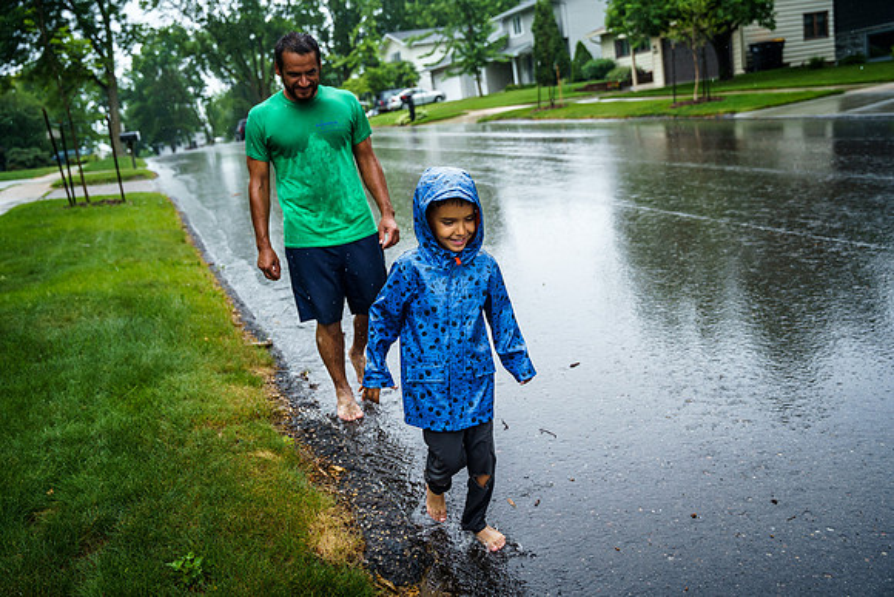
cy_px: 292
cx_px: 423
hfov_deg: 58.1
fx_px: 804
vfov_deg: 40.7
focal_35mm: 32
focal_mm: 30.7
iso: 640
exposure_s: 1/1000
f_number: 2.8
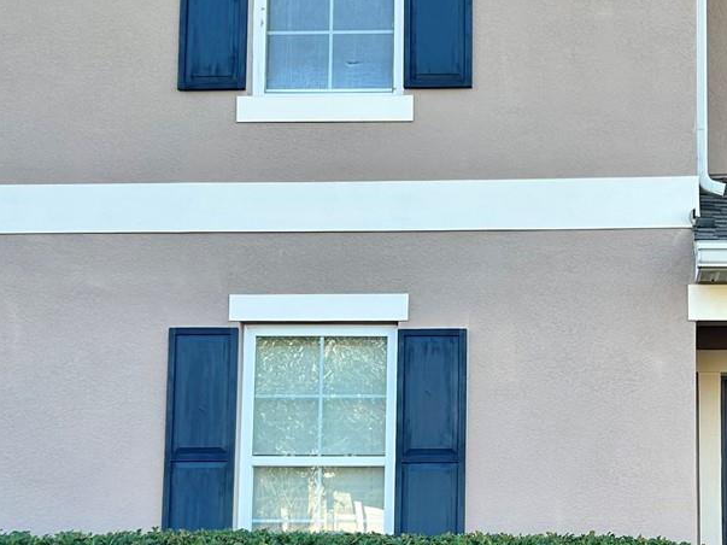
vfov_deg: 21.2
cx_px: 556
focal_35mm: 69
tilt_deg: +6.4
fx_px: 1449
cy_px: 371
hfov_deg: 27.7
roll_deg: +0.3
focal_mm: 5.7
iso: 50
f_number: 1.5
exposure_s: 1/552
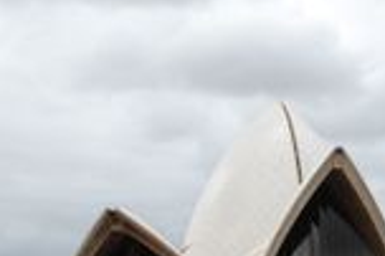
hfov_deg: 24.1
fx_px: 844
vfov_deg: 16.4
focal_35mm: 79
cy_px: 318
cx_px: 415
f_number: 6.3
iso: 100
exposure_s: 1/160
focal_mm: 20
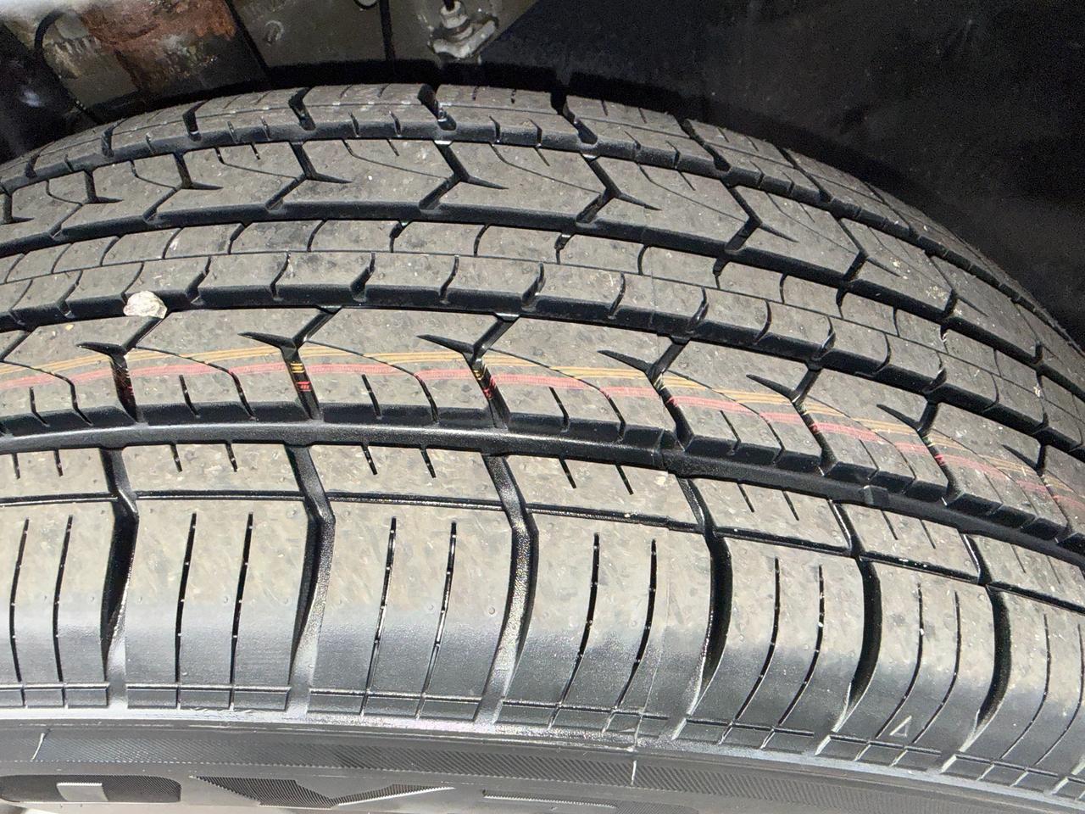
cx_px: 542
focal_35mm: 25
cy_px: 407
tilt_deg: -51.0
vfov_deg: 54.9
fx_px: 784
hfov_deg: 69.4
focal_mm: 2.22
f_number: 2.2
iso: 80
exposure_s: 1/106
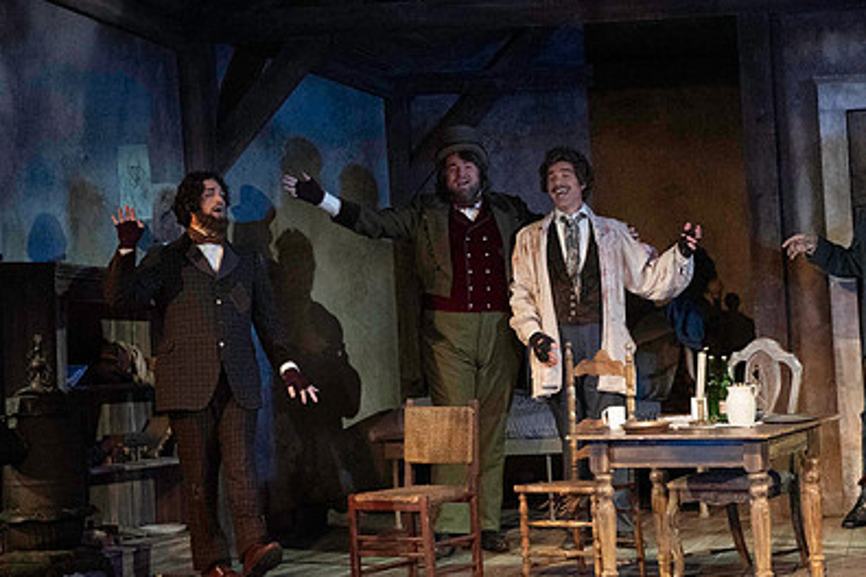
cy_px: 274
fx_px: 7793
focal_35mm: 324
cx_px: 536
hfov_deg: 6.4
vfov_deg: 4.2
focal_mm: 221
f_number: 13
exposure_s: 1/320
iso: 16000
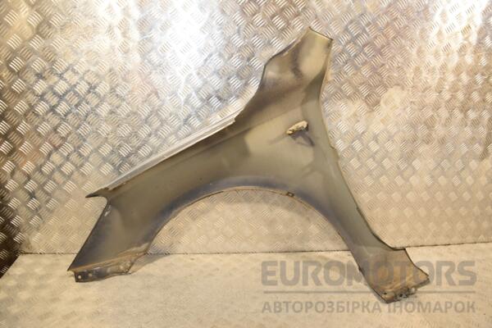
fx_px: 369
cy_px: 164
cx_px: 246
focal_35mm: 27
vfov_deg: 47.9
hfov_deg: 67.4
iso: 800
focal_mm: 18
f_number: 5.6
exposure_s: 1/200
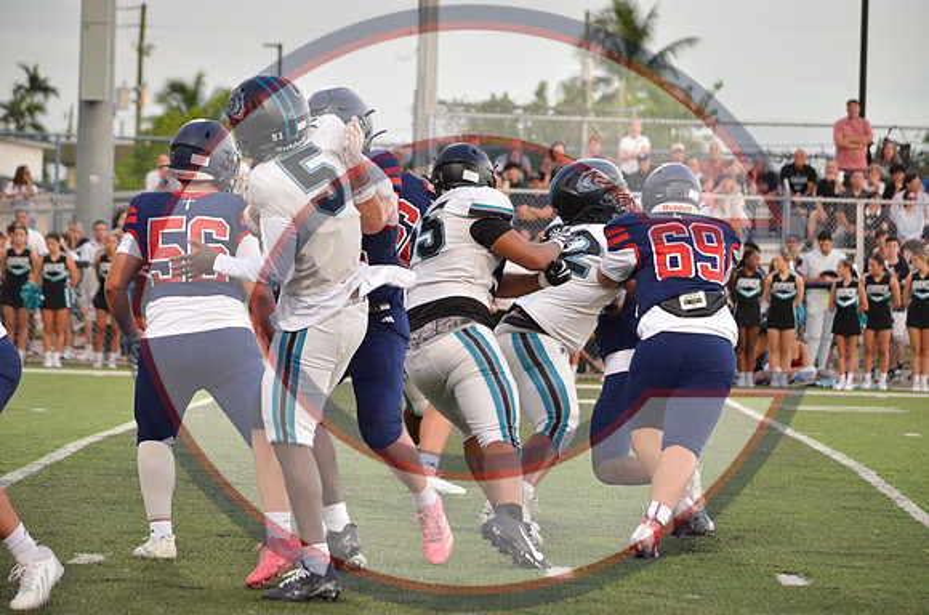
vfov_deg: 7.6
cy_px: 308
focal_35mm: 180
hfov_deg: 11.4
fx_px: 4635
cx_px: 464
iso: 2500
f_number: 4.8
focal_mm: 120
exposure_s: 1/500
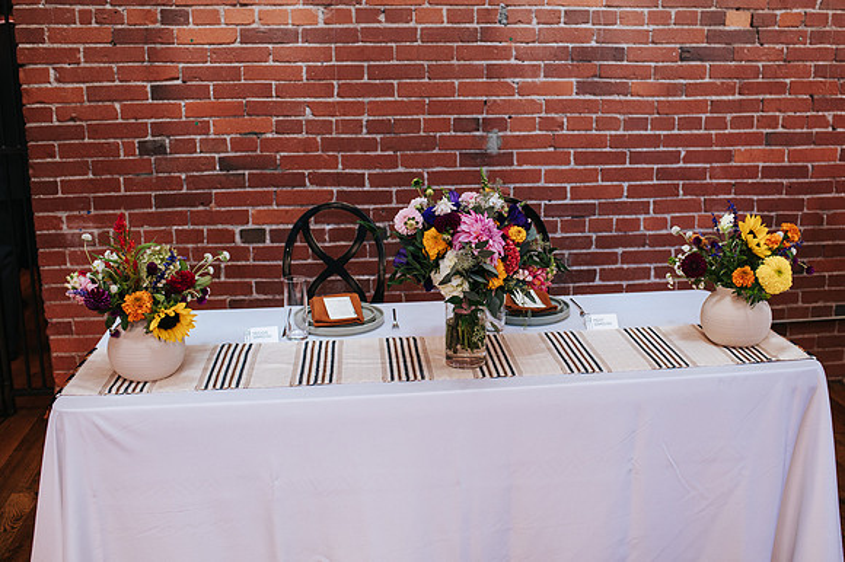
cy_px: 251
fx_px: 936
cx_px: 452
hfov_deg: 48.5
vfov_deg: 33.4
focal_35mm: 40
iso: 800
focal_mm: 35
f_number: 3.2
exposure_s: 1/200
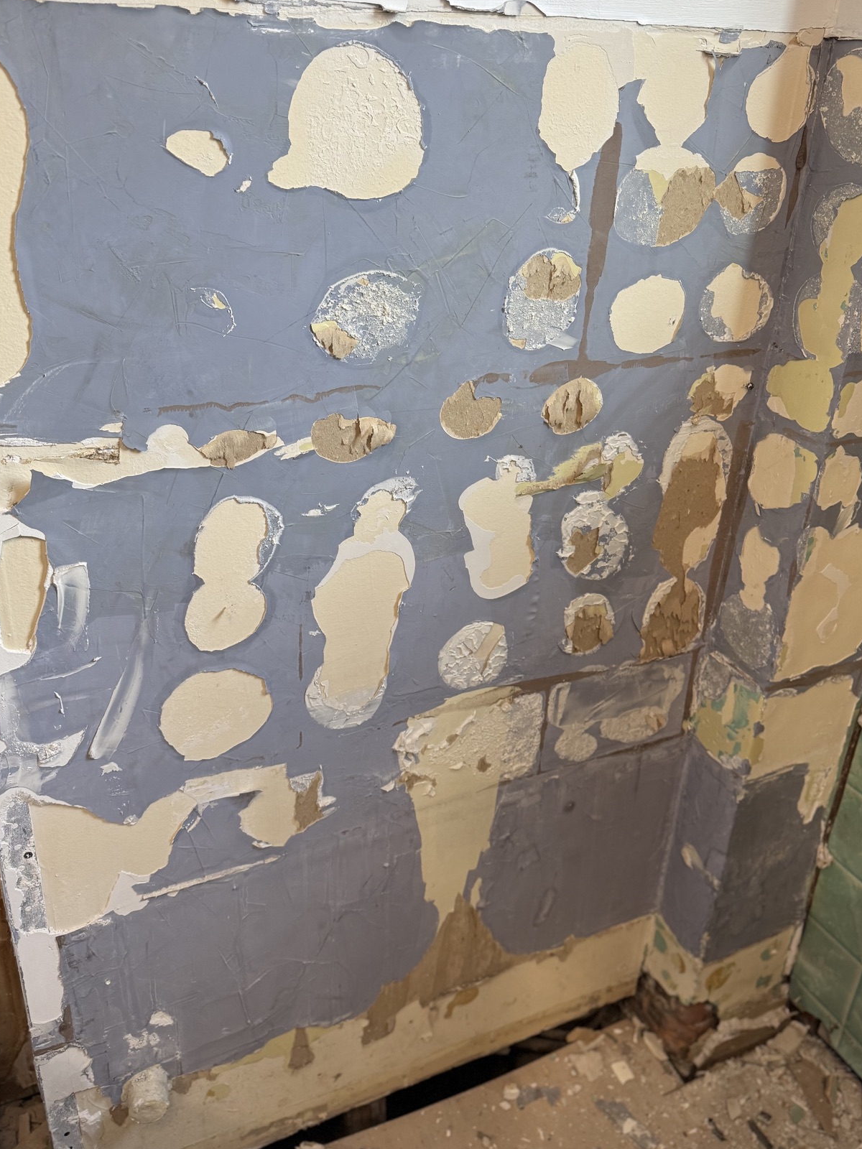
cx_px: 425
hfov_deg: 46.8
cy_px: 501
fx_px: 996
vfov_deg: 59.8
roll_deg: -2.3
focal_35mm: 30
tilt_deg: -24.6
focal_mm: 6.76
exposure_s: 1/120
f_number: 1.78
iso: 160
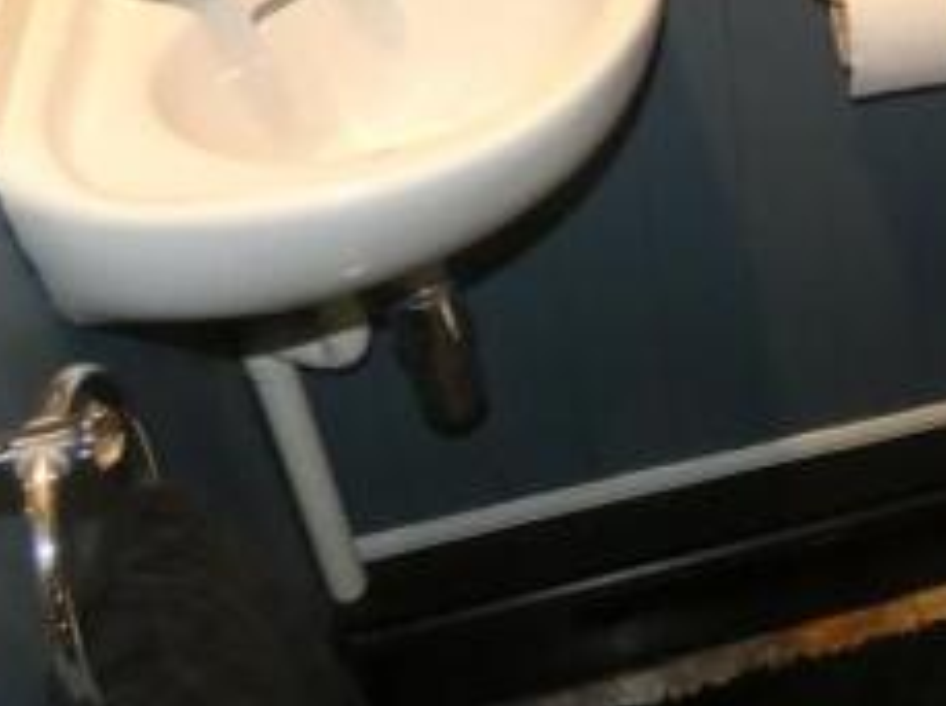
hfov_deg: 34.2
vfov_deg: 27.6
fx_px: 1392
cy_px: 93
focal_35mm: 51
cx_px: 948
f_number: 2.8
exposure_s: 1/60
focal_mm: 3.6
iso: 800
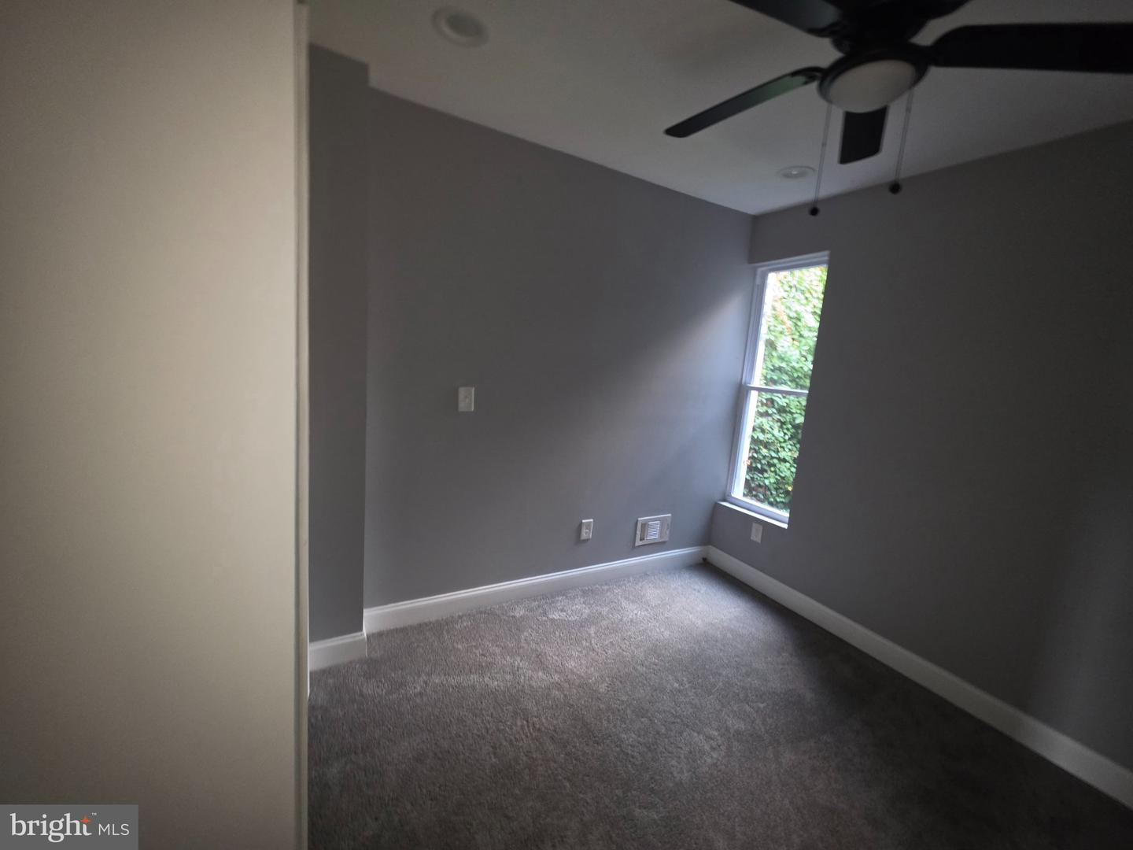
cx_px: 566
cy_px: 425
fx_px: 425
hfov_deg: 106.2
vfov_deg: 89.9
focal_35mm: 13
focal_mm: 2.2
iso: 125
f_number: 1.9
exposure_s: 1/13.4
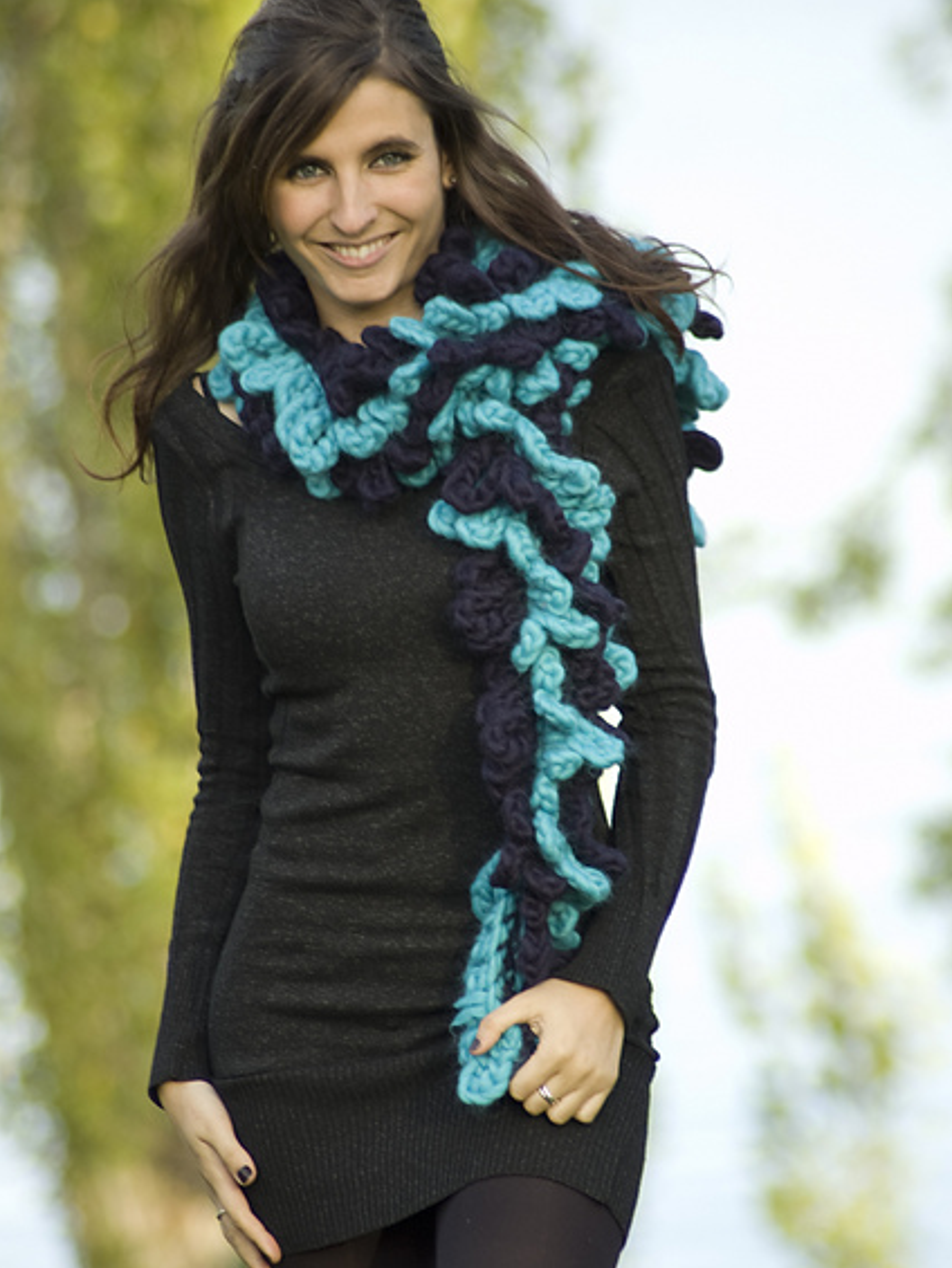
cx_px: 476
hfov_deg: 4.3
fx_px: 12573
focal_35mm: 343
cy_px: 622
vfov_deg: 5.8
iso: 200
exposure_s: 1/125
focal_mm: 210
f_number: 5
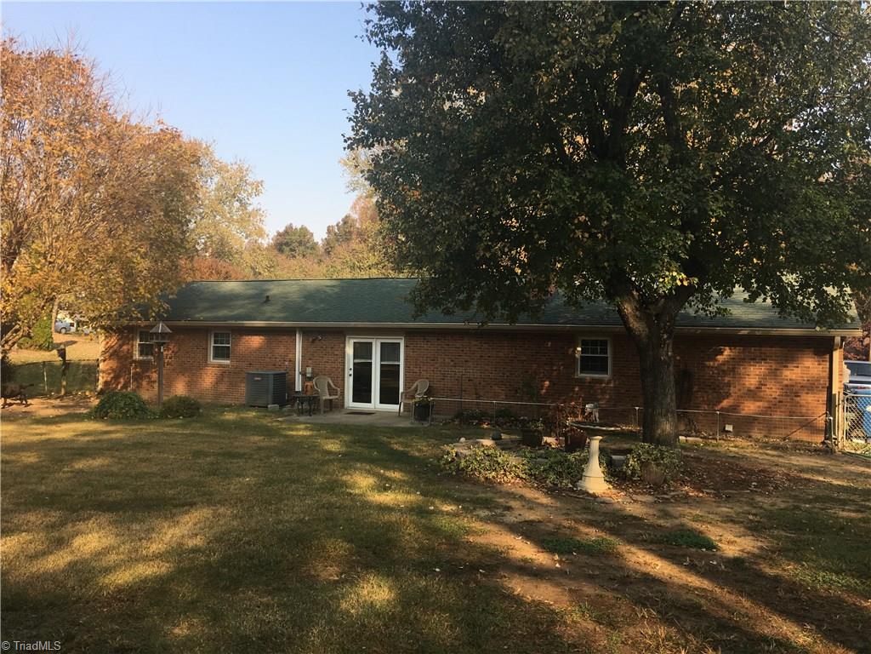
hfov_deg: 61.7
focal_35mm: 29
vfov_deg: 48.2
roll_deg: -0.7
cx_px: 436
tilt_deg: +1.1
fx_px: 730
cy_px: 327
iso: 25
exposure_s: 1/458
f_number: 2.2
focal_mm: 4.15
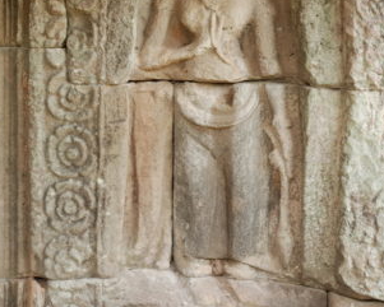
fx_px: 1012
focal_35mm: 89
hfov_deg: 21.5
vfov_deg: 17.1
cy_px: 36
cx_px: 197
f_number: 4.2
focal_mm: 38
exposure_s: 1/10
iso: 100
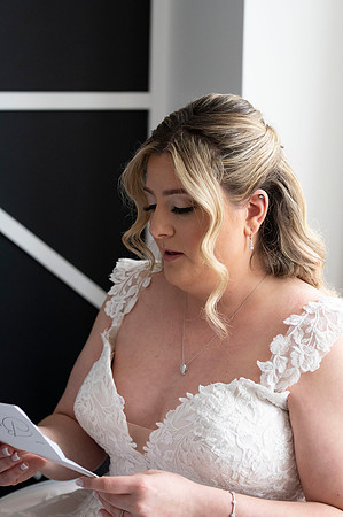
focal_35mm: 85
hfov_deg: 16.0
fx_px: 1218
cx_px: 172
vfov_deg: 23.9
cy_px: 258
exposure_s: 1/1600
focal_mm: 85
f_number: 4
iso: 4000
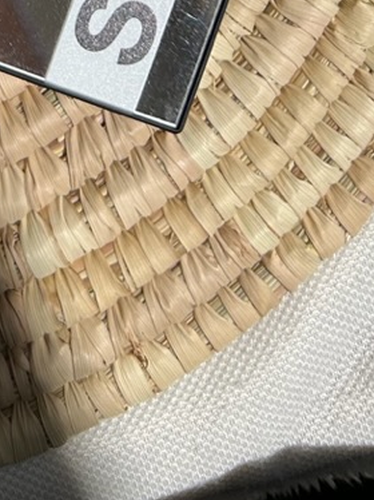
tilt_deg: -87.6
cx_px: -94
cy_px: -353
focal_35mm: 89
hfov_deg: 15.8
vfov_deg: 18.2
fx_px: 1284
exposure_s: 1/12658
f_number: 1.5
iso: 50
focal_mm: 5.7
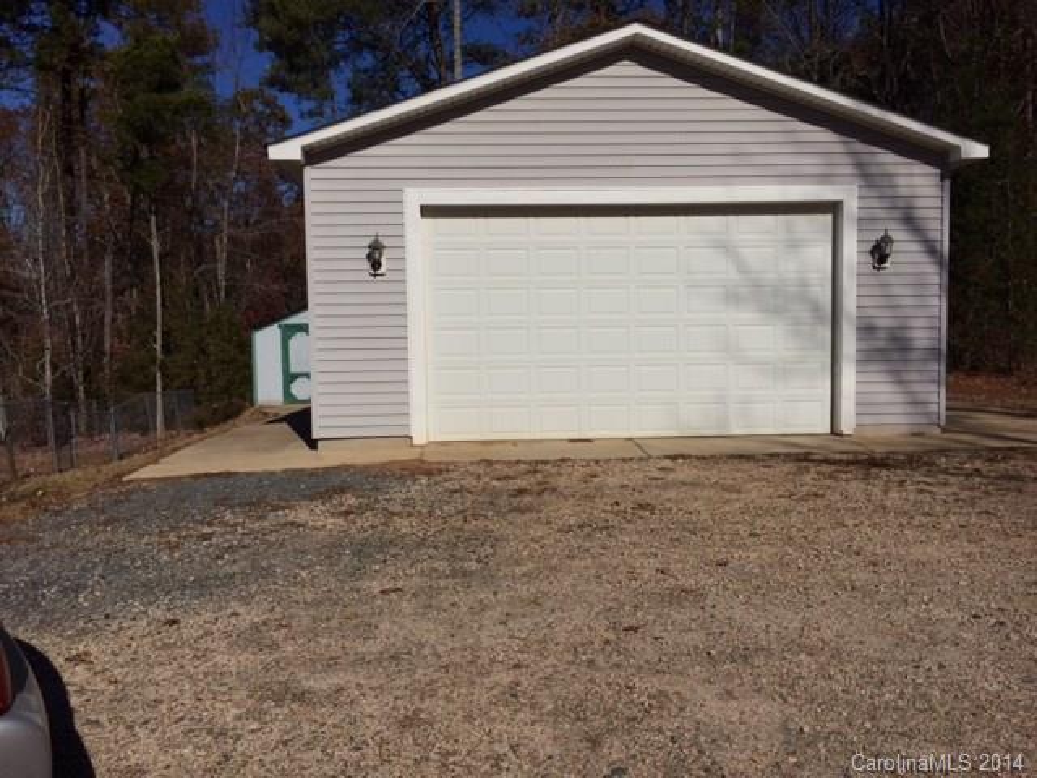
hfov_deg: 61.7
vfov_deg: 48.2
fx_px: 869
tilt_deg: -2.8
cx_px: 518
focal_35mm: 29
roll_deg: -0.5
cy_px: 389
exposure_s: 1/8264
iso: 40
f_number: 2.2
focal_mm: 4.15
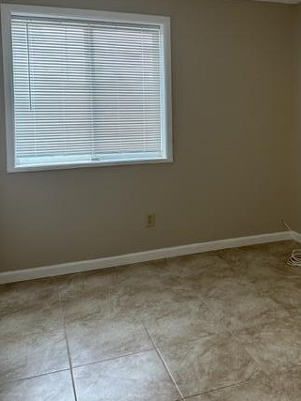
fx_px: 418
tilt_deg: -4.6
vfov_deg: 50.6
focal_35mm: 36
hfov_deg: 39.0
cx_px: 209
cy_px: 140
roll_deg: +0.5
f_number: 1.78
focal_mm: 6.86
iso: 200
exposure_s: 1/120
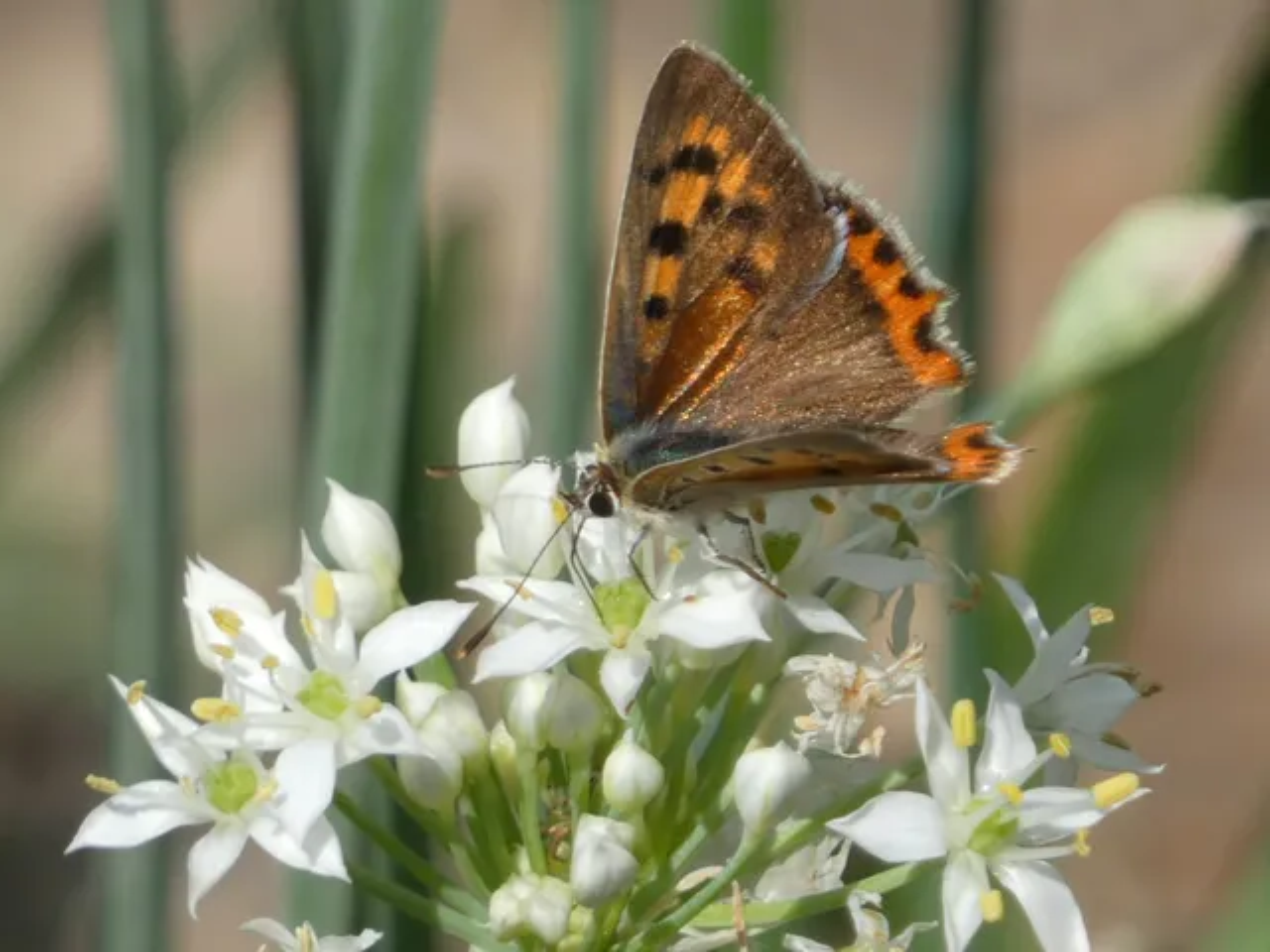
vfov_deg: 2.9
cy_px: 476
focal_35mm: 515
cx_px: 635
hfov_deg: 3.8
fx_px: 18894
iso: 80
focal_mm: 92.3
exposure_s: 1/250
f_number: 5.6
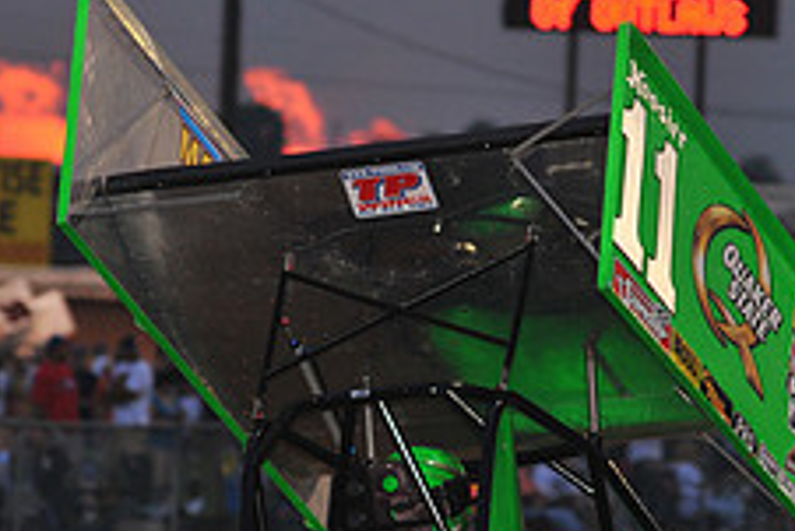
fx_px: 10474
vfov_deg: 2.9
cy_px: 471
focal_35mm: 474
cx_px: 419
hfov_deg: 4.3
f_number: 5.6
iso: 1000
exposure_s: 1/320
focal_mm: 185
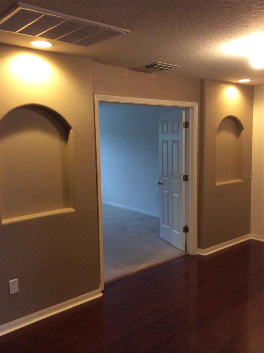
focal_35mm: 33
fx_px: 337
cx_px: 132
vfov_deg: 55.4
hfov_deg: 42.8
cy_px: 176
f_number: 2.4
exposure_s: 1/24
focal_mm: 3.3
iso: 250
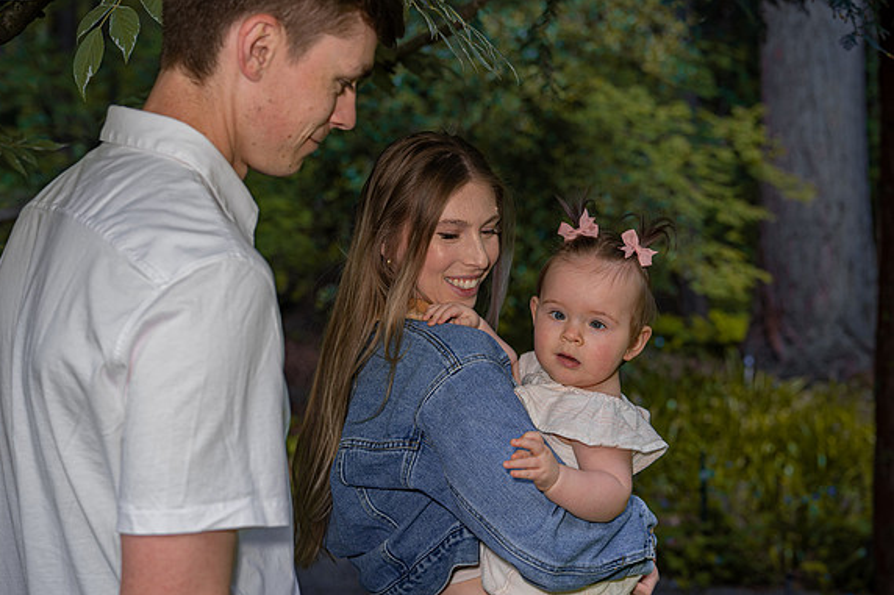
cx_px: 510
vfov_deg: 22.6
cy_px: 319
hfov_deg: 33.4
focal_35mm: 60
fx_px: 1489
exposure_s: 1/200
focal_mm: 50
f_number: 3.5
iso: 64
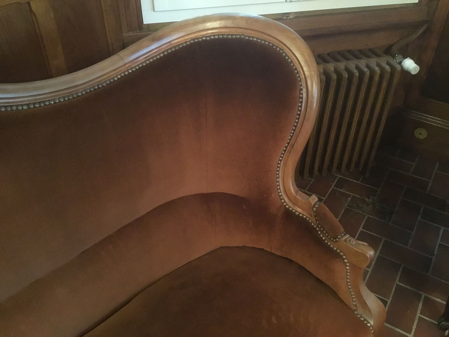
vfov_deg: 45.4
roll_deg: -0.3
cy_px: 168
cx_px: 224
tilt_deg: -38.5
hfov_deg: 58.4
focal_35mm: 31
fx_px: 402
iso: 800
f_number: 2.4
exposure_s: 1/15
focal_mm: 3.3
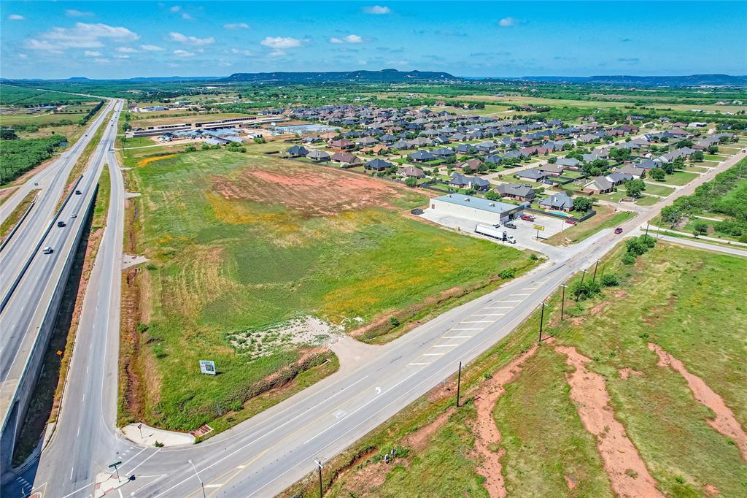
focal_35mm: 22
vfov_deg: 57.2
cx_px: 374
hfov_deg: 78.6
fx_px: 456
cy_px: 249
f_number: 2.8
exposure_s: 1/2000
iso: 100
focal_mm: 8.38
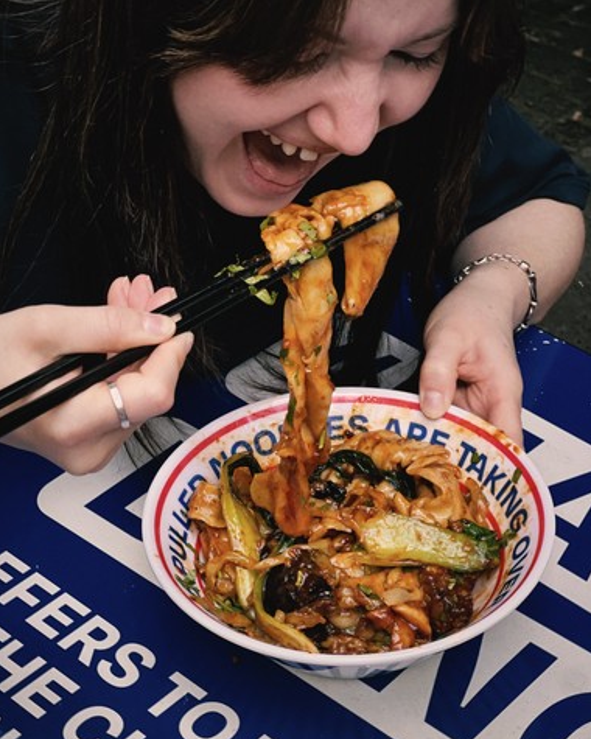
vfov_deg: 23.6
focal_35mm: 81
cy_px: 395
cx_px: 296
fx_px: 1771
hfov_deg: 18.9
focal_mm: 9
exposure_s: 1/121
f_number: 2.8
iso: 100
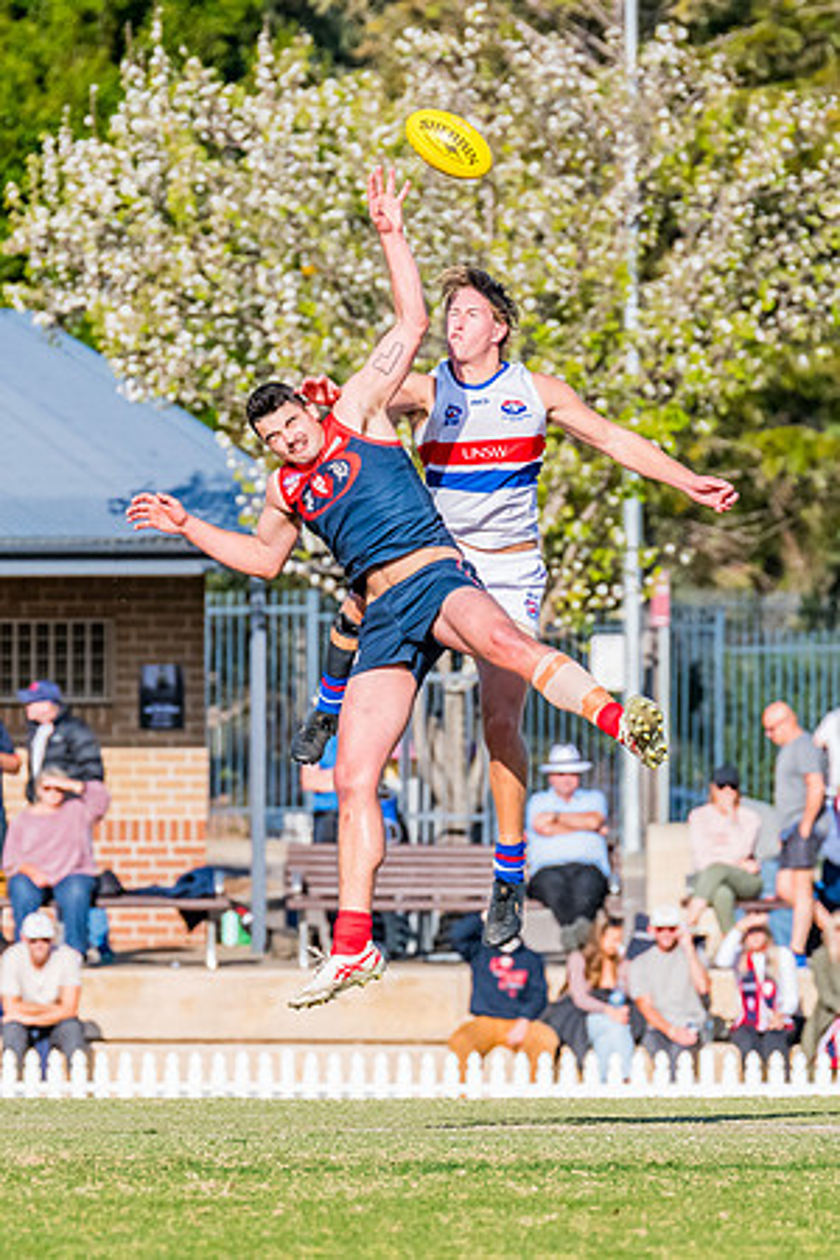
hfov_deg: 1.9
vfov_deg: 2.9
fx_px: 24747
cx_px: 399
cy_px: 654
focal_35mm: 707
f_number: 10
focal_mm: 380
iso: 800
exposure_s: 1/1600
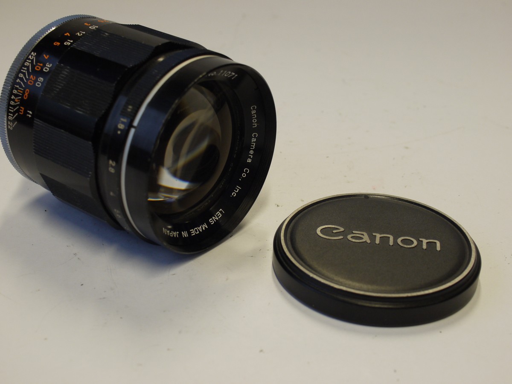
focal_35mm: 60
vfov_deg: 24.4
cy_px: 192
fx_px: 887
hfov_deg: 32.2
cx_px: 256
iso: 400
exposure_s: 1/40
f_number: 7.1
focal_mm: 30
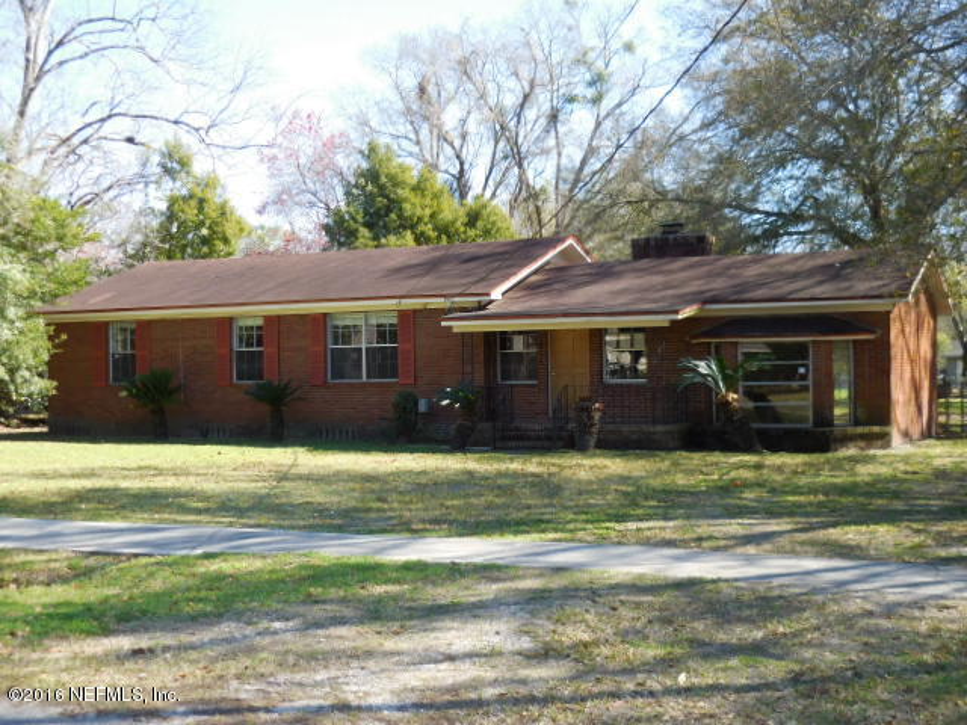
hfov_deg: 42.1
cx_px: 484
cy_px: 362
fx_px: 1257
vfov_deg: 32.2
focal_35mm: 45
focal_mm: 8.1
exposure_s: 1/200
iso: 125
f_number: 4.2
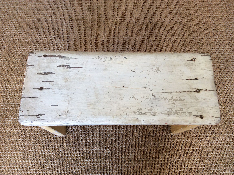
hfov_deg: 56.9
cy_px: 88
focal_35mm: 32
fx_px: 216
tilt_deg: -71.2
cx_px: 117
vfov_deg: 44.1
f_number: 2.4
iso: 64
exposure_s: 1/25
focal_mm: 3.3
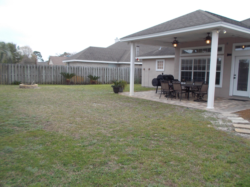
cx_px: 125
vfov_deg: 48.2
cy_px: 94
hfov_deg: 61.7
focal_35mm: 29
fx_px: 209
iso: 80
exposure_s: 1/125
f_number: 3.3
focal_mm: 4.1
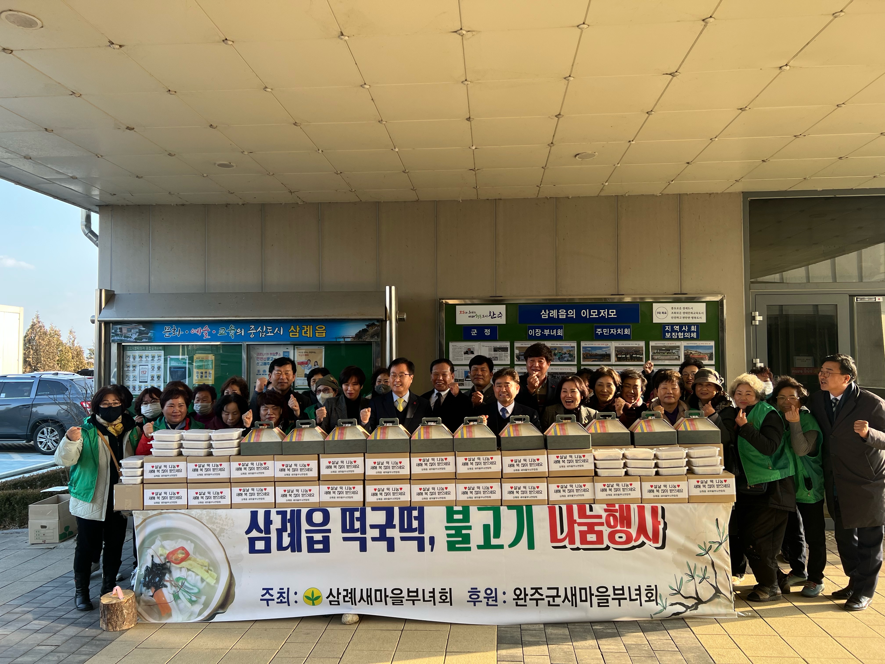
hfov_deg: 67.3
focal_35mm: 26
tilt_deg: +3.1
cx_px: 442
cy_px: 332
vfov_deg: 53.1
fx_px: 665
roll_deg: +1.7
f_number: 1.5
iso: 50
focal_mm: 5.7
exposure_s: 1/347
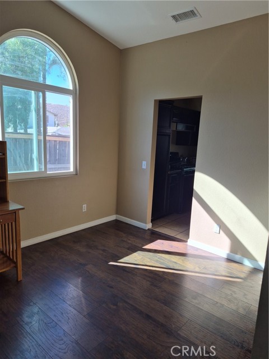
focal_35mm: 23
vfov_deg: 73.9
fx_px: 238
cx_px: 134
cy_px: 180
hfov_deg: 58.9
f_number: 1.8
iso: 50
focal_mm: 5.4
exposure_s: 1/359
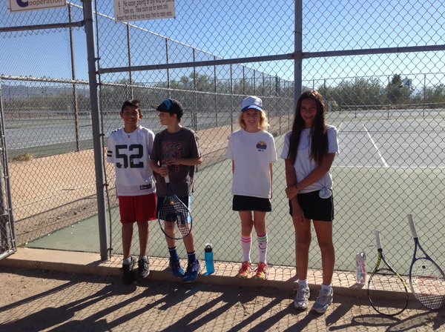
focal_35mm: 35
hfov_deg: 52.7
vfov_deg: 40.6
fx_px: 449
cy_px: 166
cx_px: 222
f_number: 2.4
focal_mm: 4.28
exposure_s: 1/1779
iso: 50
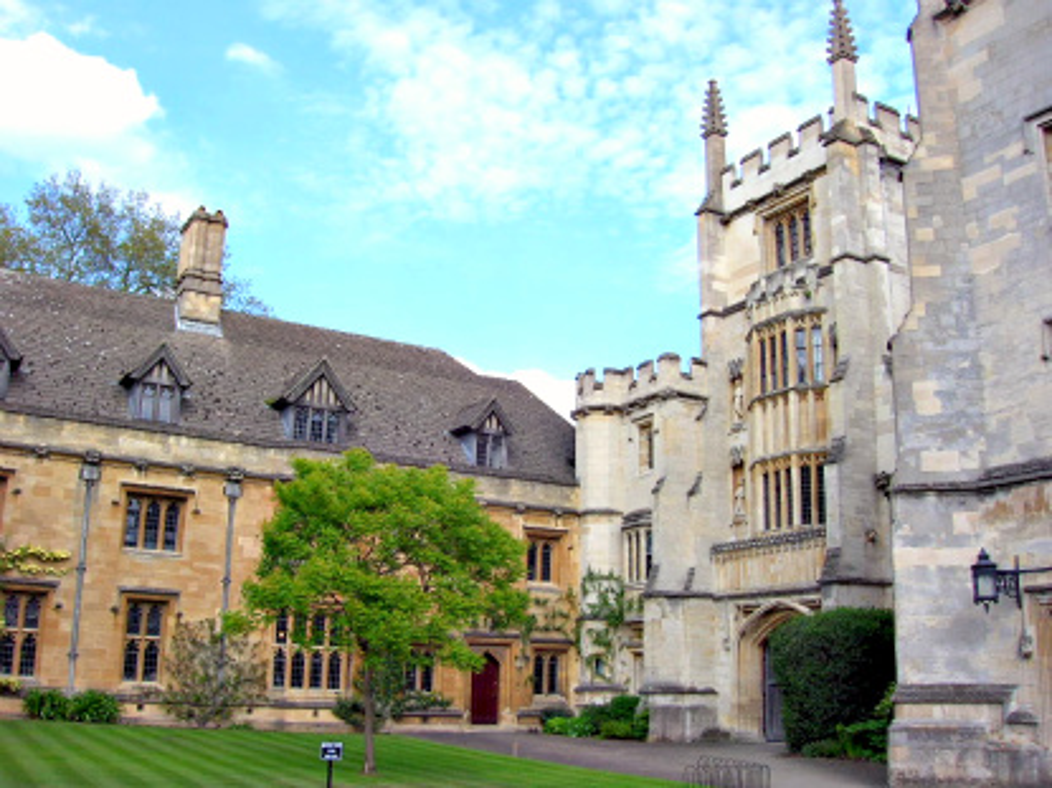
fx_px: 1033
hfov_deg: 54.0
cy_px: 394
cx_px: 526
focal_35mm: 34
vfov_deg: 41.8
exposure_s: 1/220
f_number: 4.9
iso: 50
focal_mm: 5.7
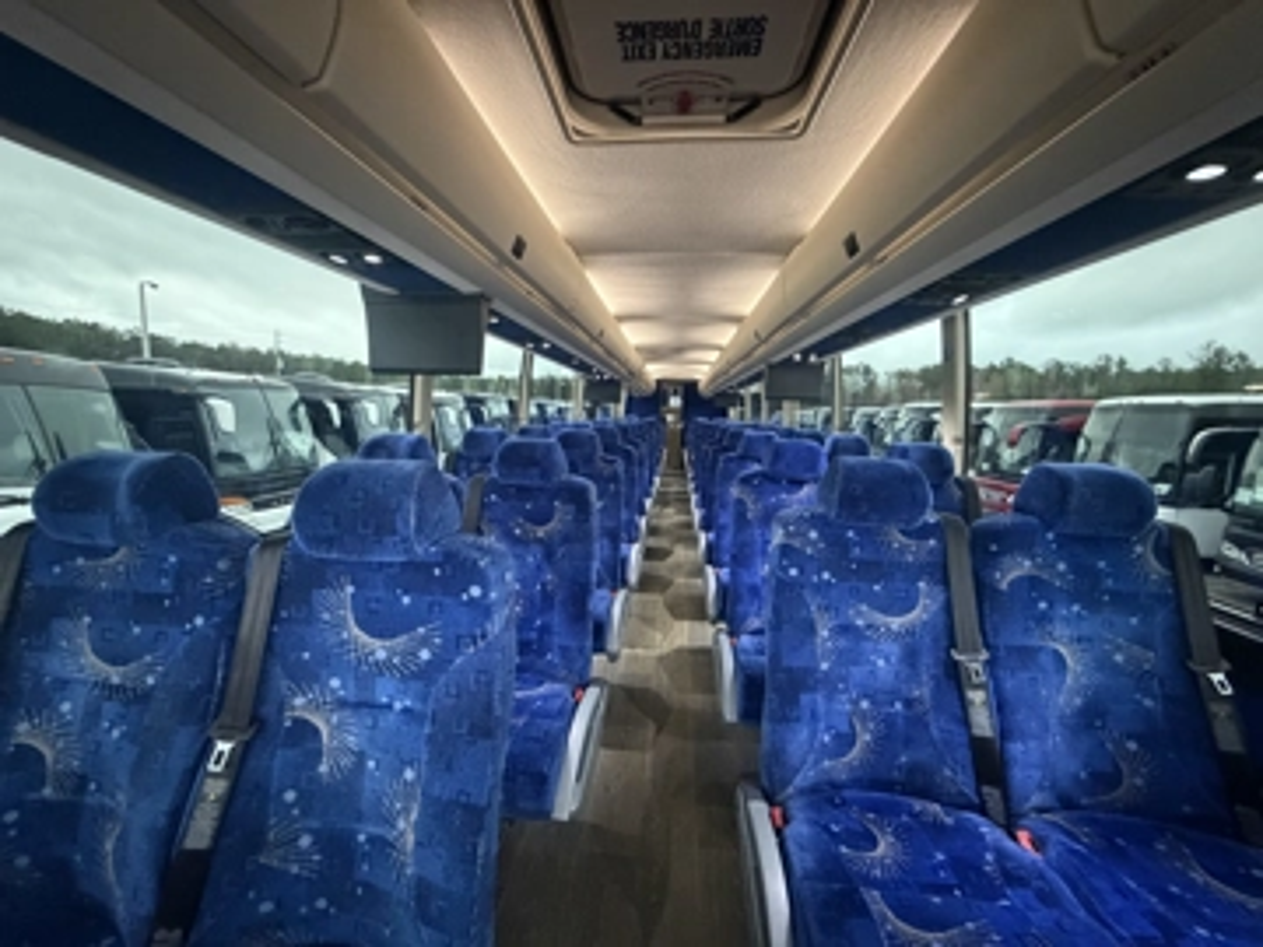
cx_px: 632
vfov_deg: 85.7
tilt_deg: -6.3
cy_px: 474
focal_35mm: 14
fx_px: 511
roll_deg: -1.7
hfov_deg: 102.1
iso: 1250
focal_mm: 2.22
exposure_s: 1/41
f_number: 2.2
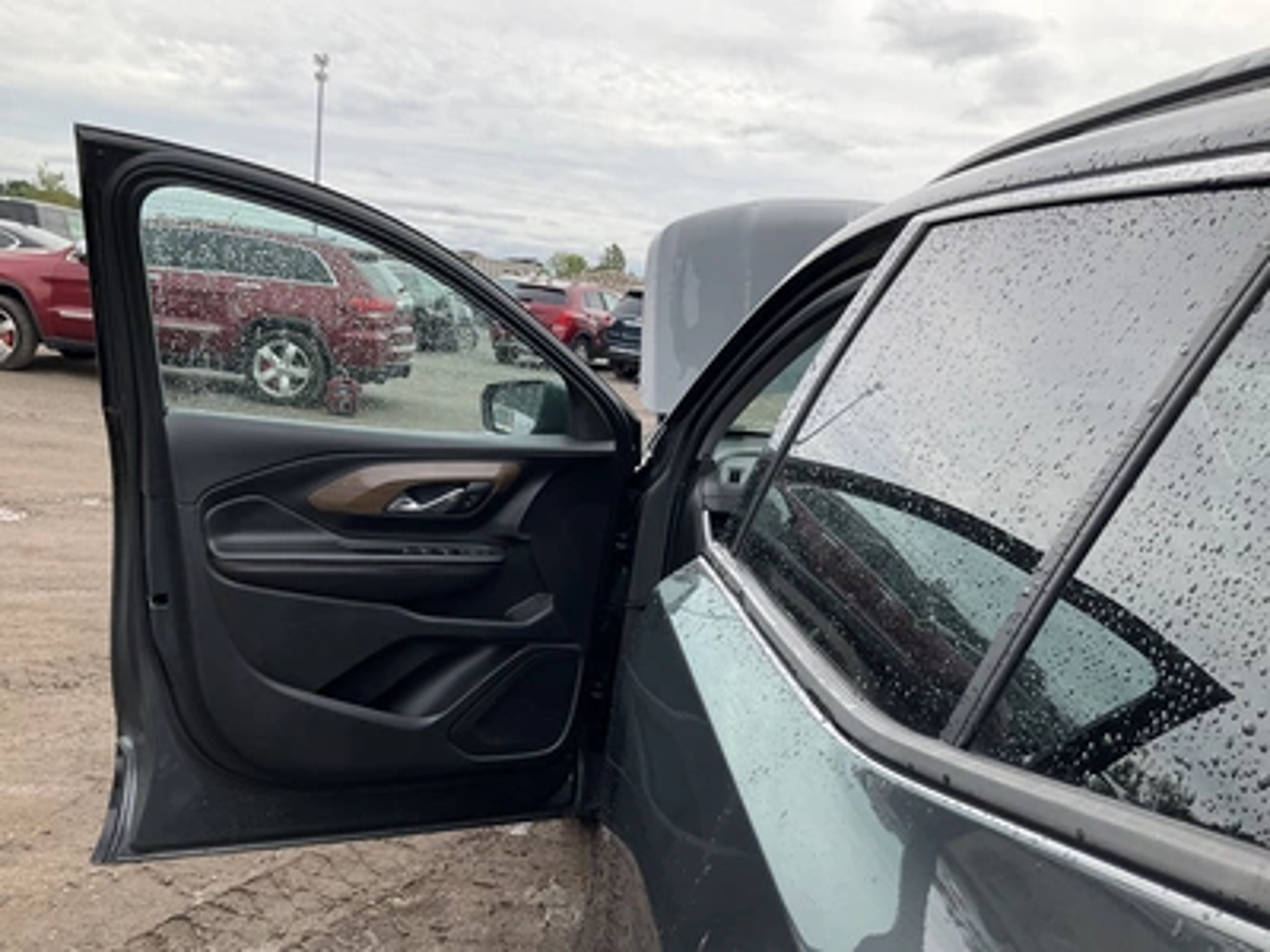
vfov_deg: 48.2
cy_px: 476
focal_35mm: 29
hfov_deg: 61.7
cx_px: 635
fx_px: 1064
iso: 25
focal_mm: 3
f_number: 1.8
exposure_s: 1/944
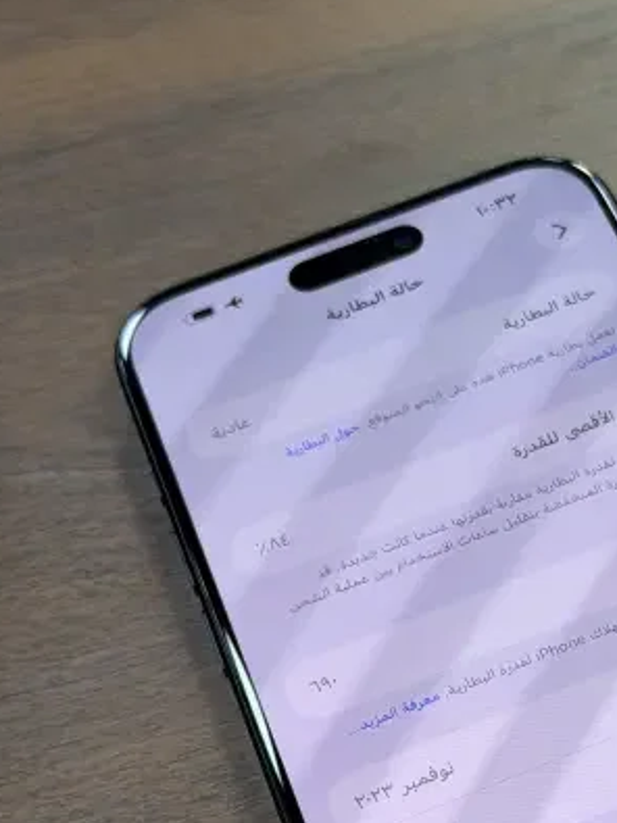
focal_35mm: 85
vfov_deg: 22.8
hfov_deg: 17.2
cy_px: 623
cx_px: 491
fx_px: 2021
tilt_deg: -55.8
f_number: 1.78
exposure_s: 1/246
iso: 64
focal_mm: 6.76
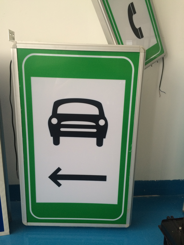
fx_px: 206
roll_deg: +0.5
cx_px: 92
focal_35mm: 29
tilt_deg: -17.5
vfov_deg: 61.7
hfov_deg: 48.2
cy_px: 122
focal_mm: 4.15
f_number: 2.2
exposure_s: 1/33
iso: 50
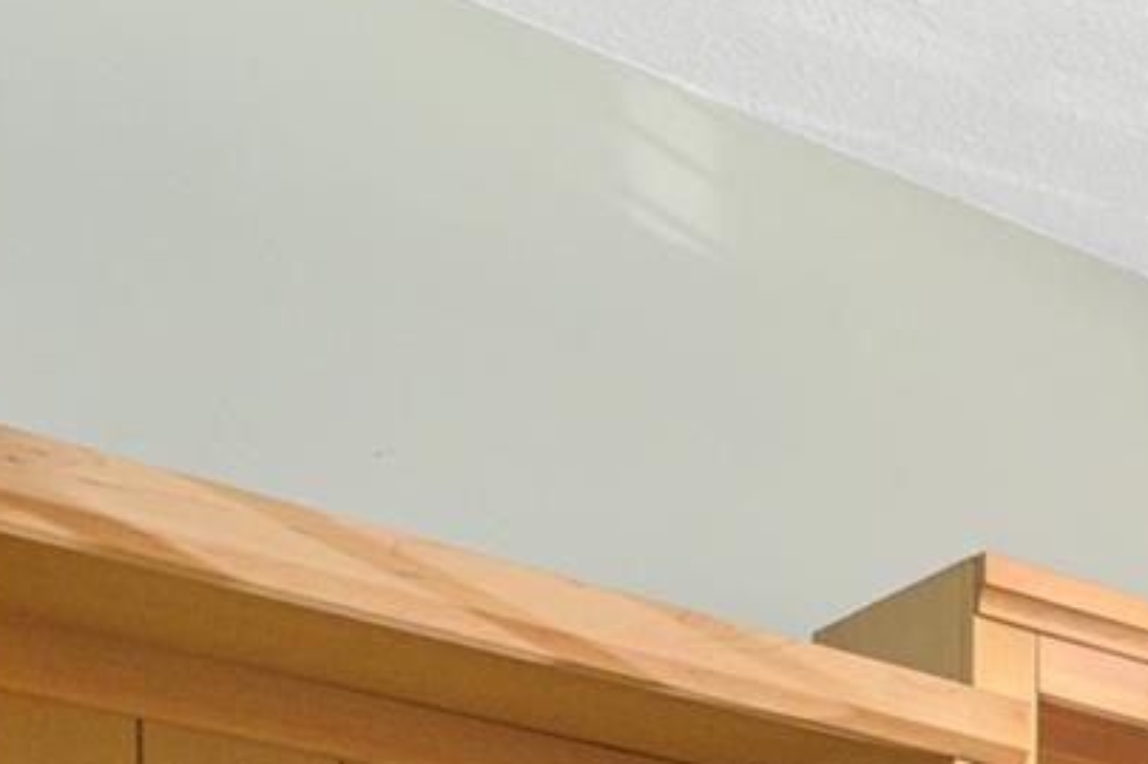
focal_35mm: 71
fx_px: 2263
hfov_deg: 16.0
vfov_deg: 15.3
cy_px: 1541
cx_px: 2646
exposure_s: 1/60
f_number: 8
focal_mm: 14
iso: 320
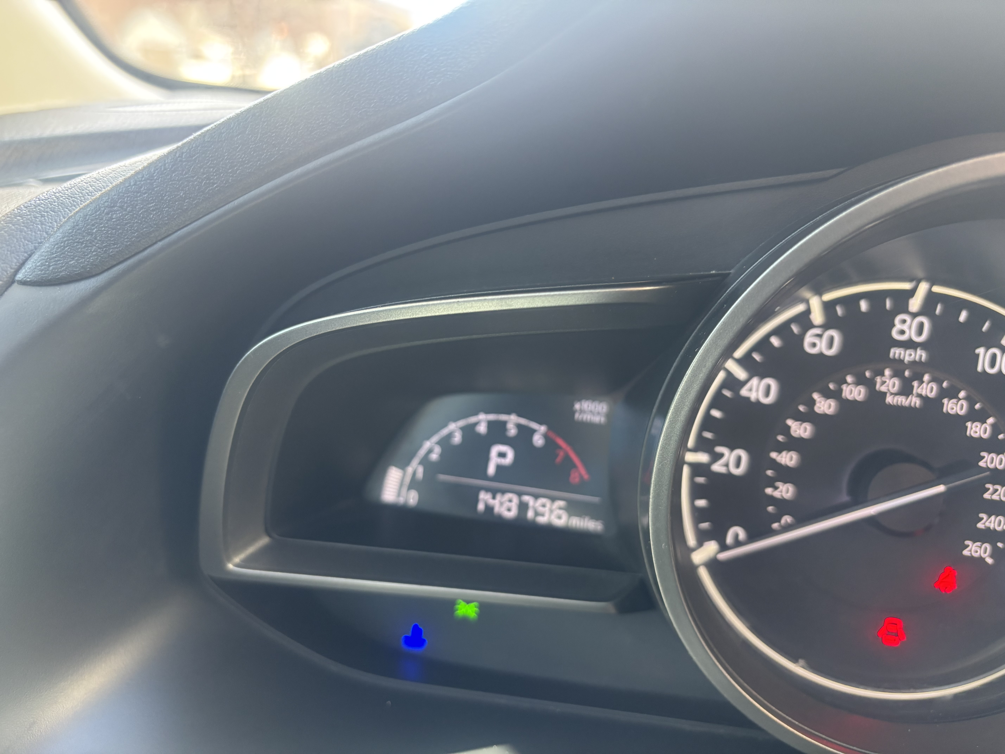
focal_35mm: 26
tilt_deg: -19.8
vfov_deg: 53.1
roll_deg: -0.5
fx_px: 755
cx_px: 502
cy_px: 377
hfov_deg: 67.3
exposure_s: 1/60
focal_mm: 5.96
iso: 200
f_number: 1.6
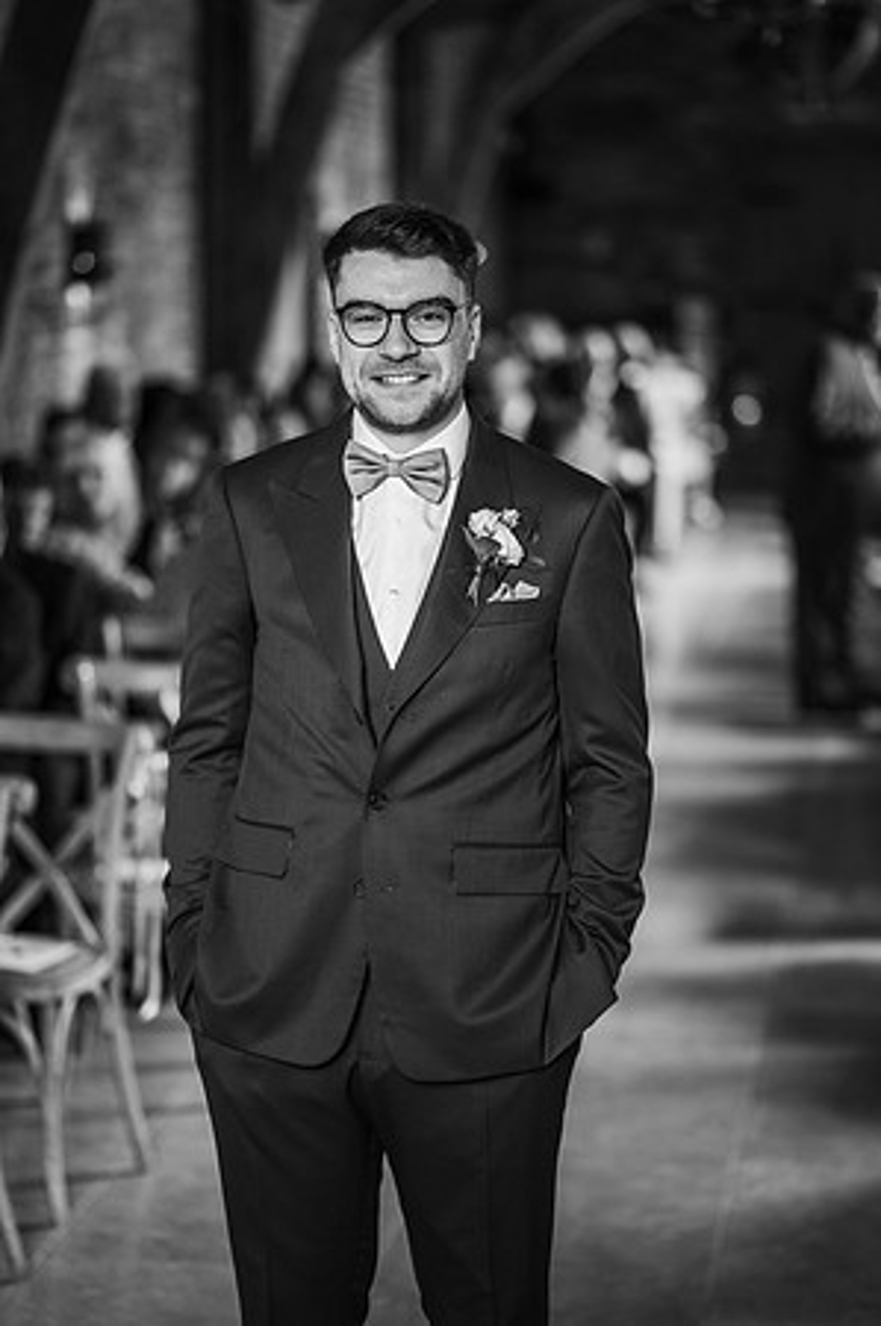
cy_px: 663
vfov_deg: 23.9
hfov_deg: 16.0
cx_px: 440
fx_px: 3127
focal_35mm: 85
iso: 360
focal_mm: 85
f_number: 1.8
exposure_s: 1/200
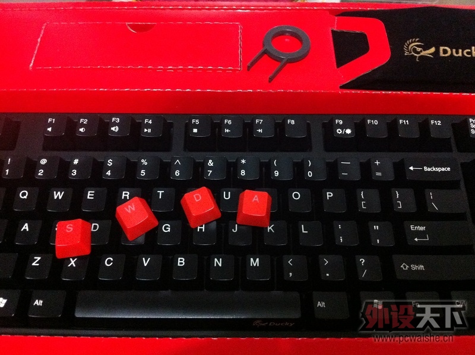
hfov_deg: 52.7
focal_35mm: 35
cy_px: 178
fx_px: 479
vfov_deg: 40.6
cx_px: 238
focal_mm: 3.85
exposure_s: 1/15
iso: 1000
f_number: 2.8
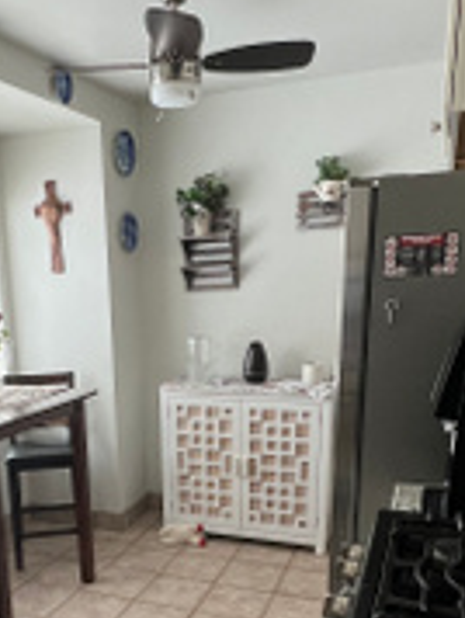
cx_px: 139
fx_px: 625
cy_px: 486
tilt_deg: -16.9
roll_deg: +2.5
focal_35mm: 35
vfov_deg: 49.7
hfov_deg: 40.1
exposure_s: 1/60
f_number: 1.8
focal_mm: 1.57
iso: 125
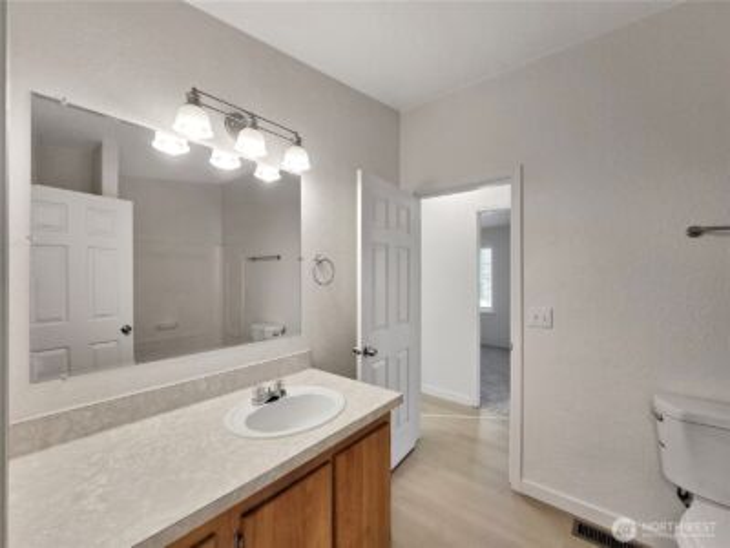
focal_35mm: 13
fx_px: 274
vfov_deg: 89.9
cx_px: 365
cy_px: 274
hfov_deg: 106.2
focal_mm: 2.2
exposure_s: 1/60
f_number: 2.2
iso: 64
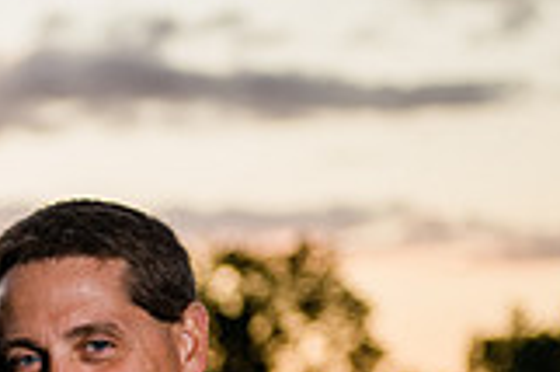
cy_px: 506
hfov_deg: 9.4
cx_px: -195
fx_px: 3357
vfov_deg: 6.3
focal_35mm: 216
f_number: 2.8
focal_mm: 60
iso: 250
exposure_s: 1/800
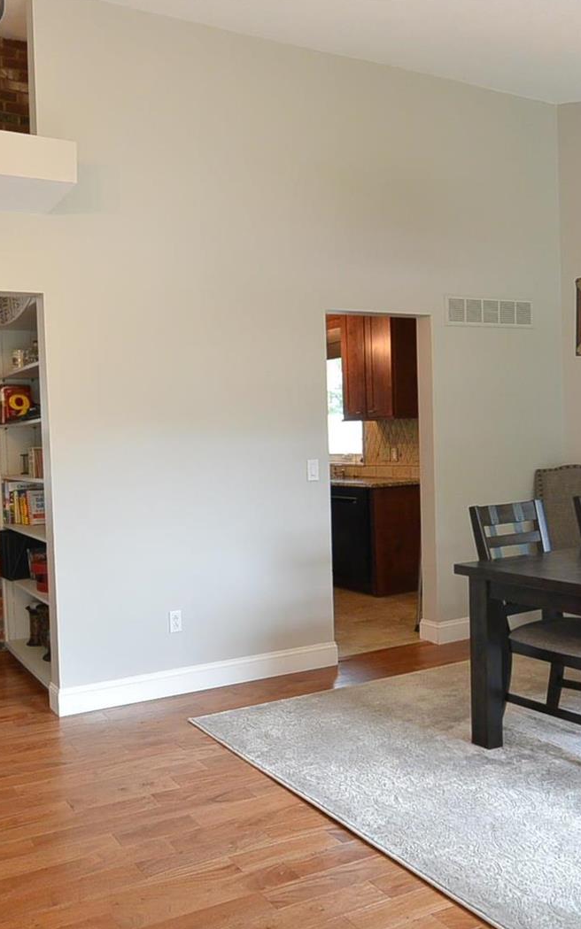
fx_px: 709
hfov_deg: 43.0
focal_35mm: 28
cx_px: 136
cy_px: 468
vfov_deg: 66.5
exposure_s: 1/100
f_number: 3.5
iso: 400
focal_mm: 6.7
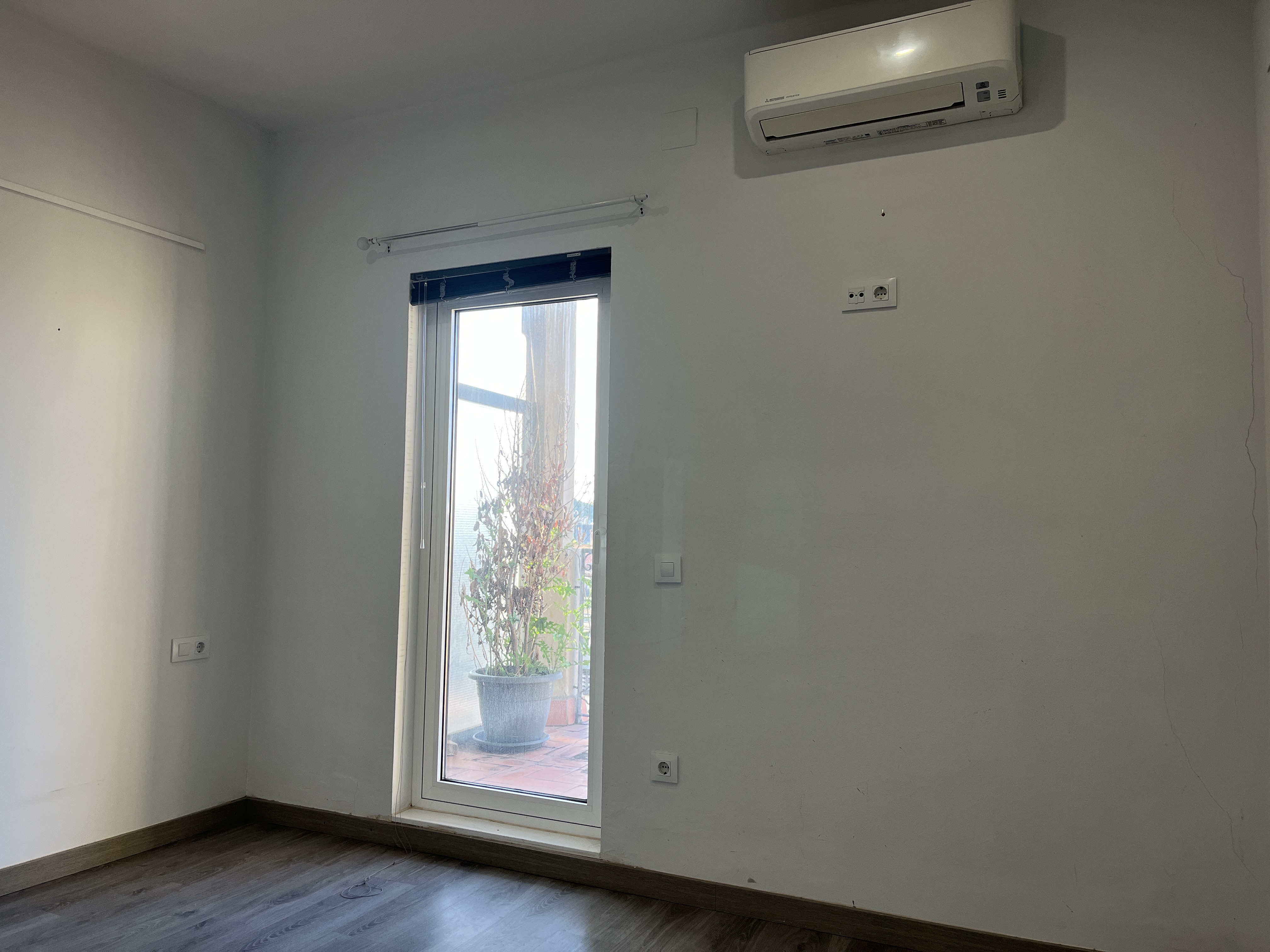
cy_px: 476
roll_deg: -1.0
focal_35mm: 26
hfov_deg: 67.3
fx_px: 954
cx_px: 635
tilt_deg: +2.6
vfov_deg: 53.1
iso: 64
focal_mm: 5.1
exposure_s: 1/100
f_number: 1.6
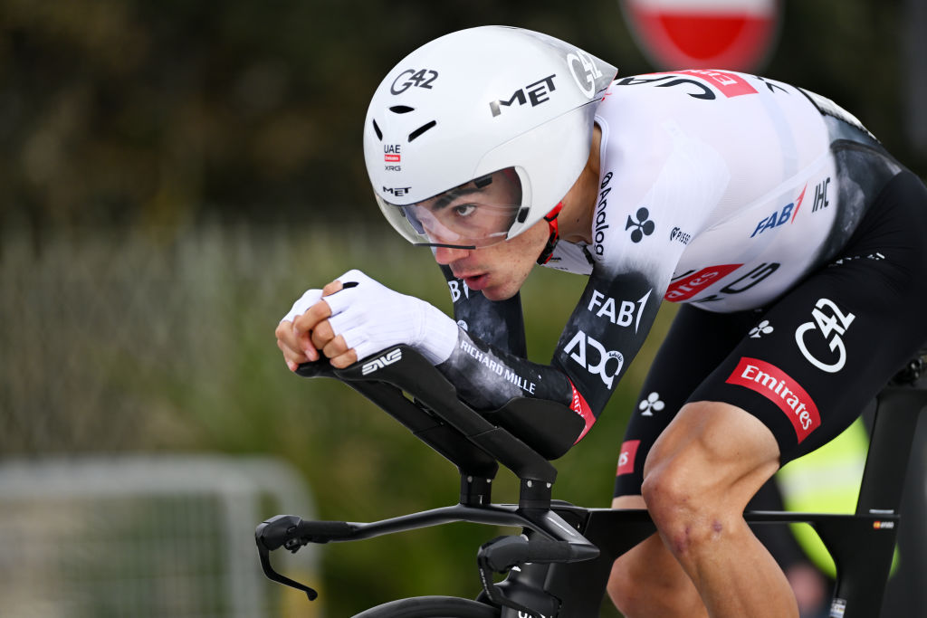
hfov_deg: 8.6
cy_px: 309
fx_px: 6180
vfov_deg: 5.7
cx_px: 464
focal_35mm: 240
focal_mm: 240
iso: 320
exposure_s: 1/3200
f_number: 2.8
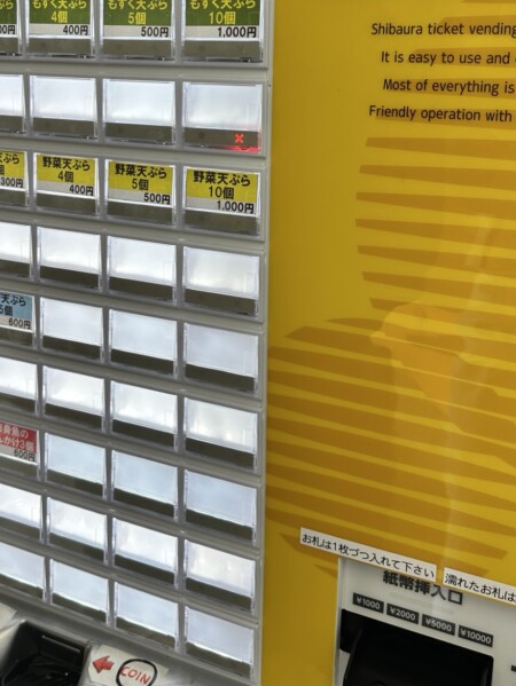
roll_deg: -0.8
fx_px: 814
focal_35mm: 41
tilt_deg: -12.0
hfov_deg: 35.0
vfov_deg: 44.8
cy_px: 208
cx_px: 202
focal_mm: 6.86
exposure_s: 1/253
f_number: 1.78
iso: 80
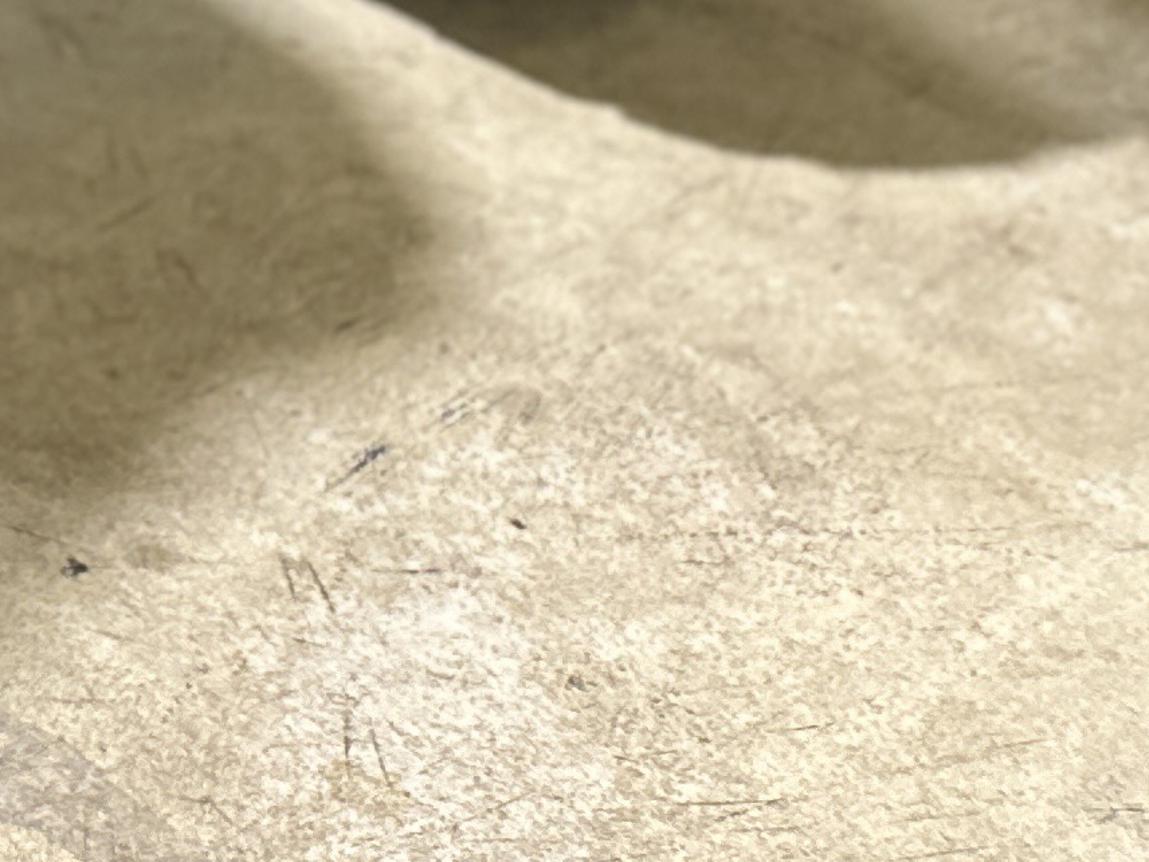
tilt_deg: -18.1
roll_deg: -0.6
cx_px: -1430
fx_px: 3751
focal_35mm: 113
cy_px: -929
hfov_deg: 13.6
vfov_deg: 11.6
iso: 320
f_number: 1.78
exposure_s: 1/60
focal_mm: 6.86
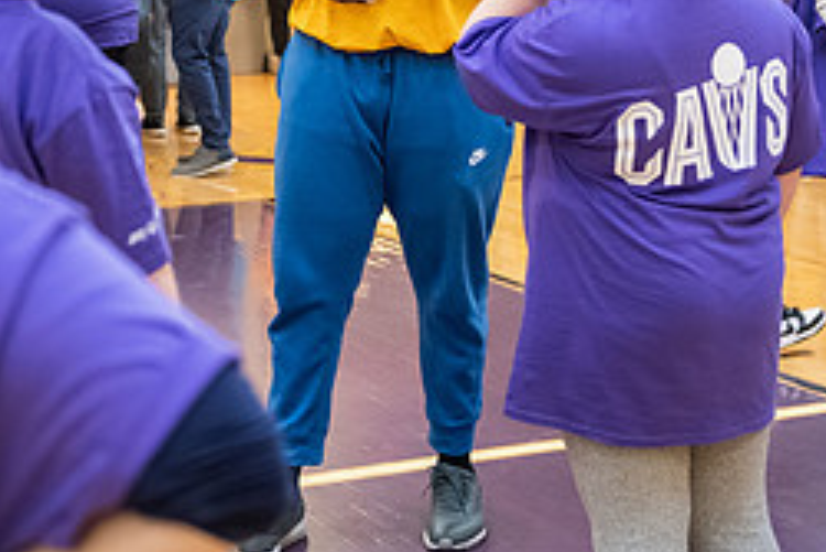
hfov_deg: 23.0
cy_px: -25
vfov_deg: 15.2
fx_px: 2020
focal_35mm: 88
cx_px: 294
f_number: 3.2
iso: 3200
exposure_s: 1/200
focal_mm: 38
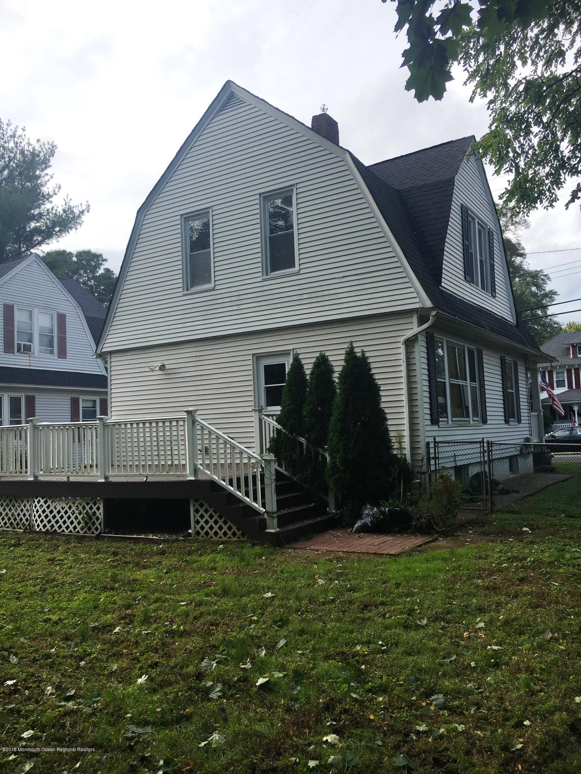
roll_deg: +3.1
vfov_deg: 61.7
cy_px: 387
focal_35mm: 29
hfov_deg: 48.2
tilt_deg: +4.3
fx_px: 649
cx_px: 290
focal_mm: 4.15
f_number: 2.2
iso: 25
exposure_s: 1/712
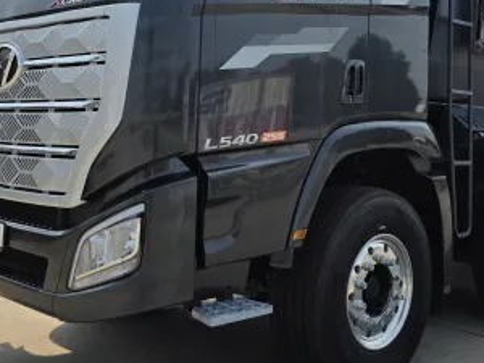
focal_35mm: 49
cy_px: 73
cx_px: 310
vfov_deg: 29.0
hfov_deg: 38.6
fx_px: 685
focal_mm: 6.3
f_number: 1.7
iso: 50
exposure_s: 1/7944
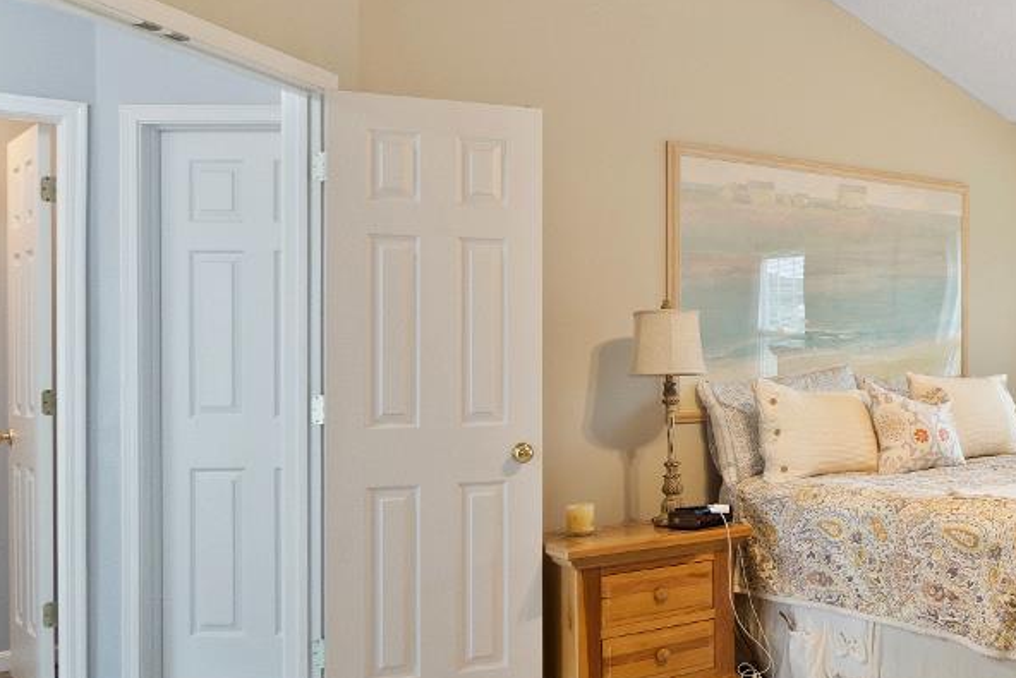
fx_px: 1073
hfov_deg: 43.3
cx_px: 1021
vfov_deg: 35.1
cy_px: 354
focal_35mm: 38
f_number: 6.3
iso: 400
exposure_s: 1/1.67
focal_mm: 10
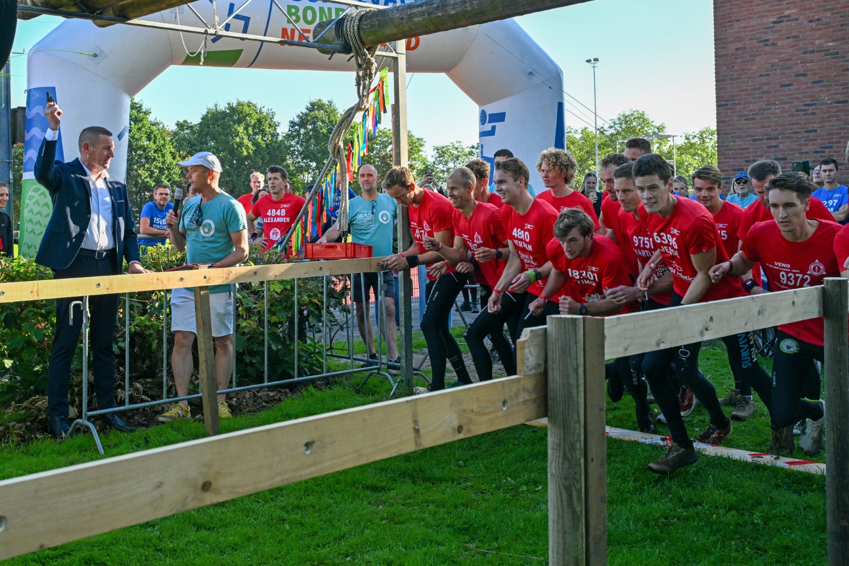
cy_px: 283
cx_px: 424
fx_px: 719
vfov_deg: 43.0
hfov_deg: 61.1
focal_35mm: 30
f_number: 6.3
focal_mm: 30.5
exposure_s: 1/500
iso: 400
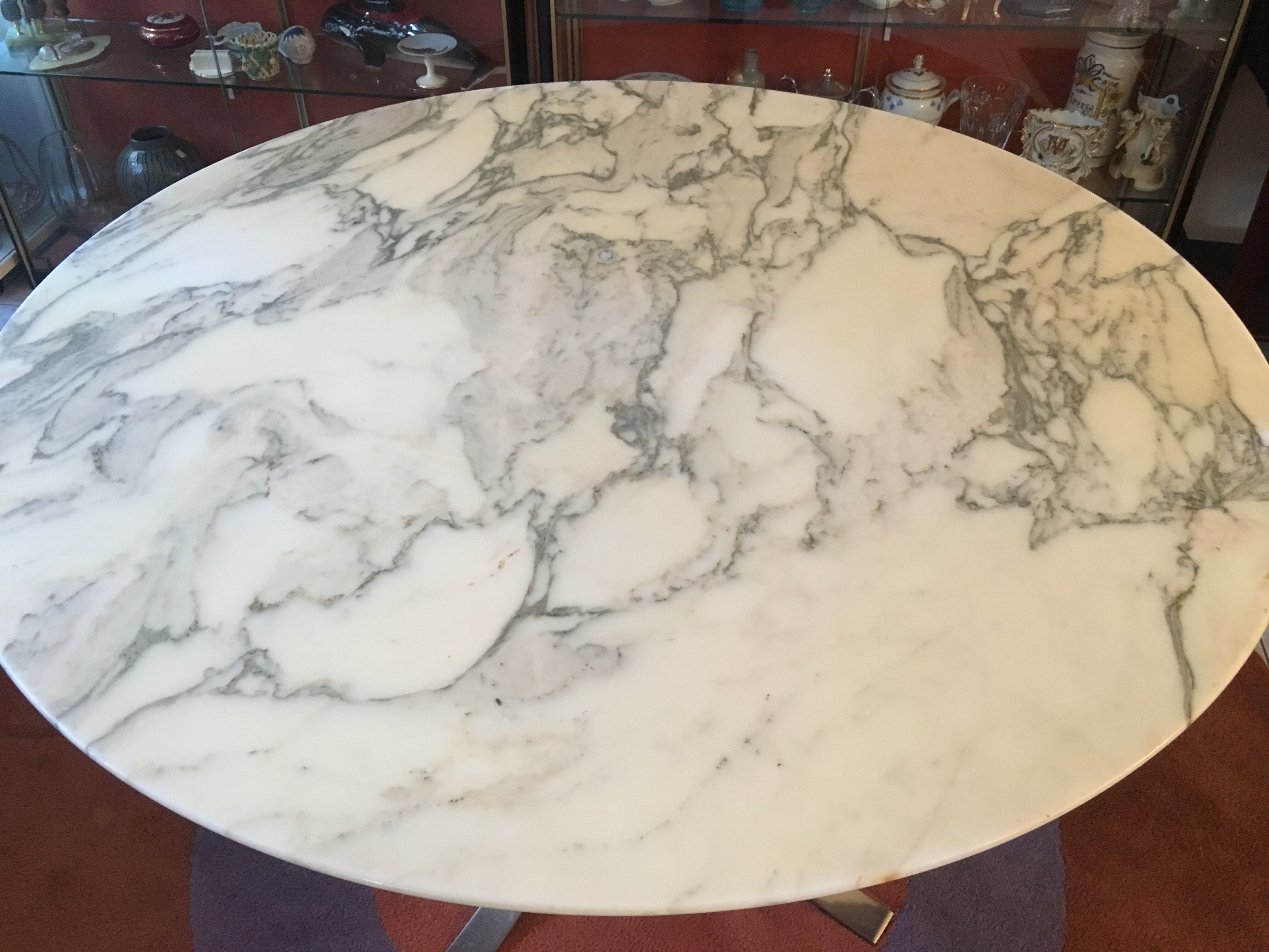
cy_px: 476
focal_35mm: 29
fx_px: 1063
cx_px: 634
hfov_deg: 61.7
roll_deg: -1.6
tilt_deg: -42.6
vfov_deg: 48.2
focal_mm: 4.15
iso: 200
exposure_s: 1/33
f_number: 2.2
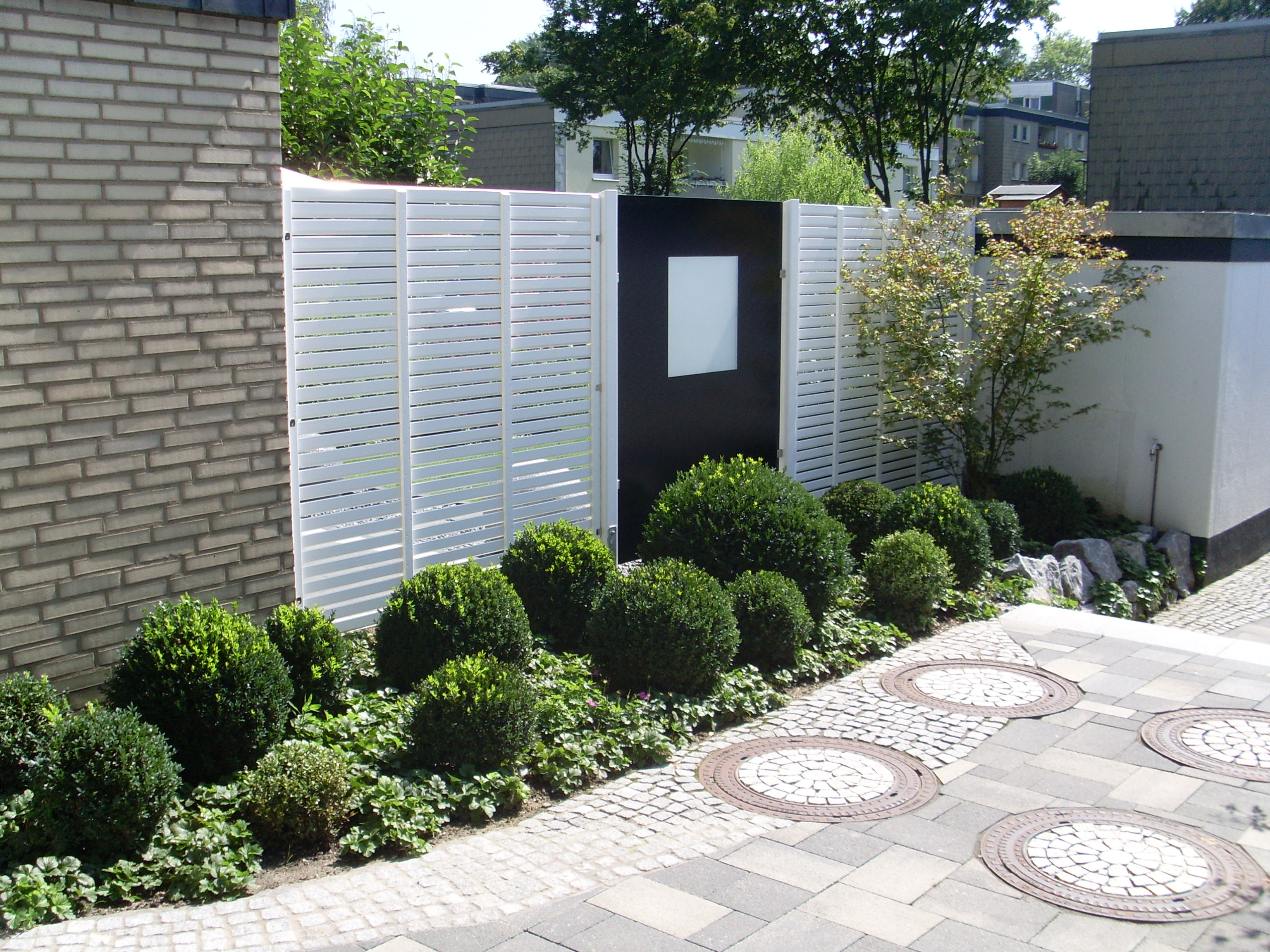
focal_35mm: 38
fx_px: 1394
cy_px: 476
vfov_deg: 37.7
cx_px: 635
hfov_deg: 49.0
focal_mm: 6.3
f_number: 7.7
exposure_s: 1/180
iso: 80
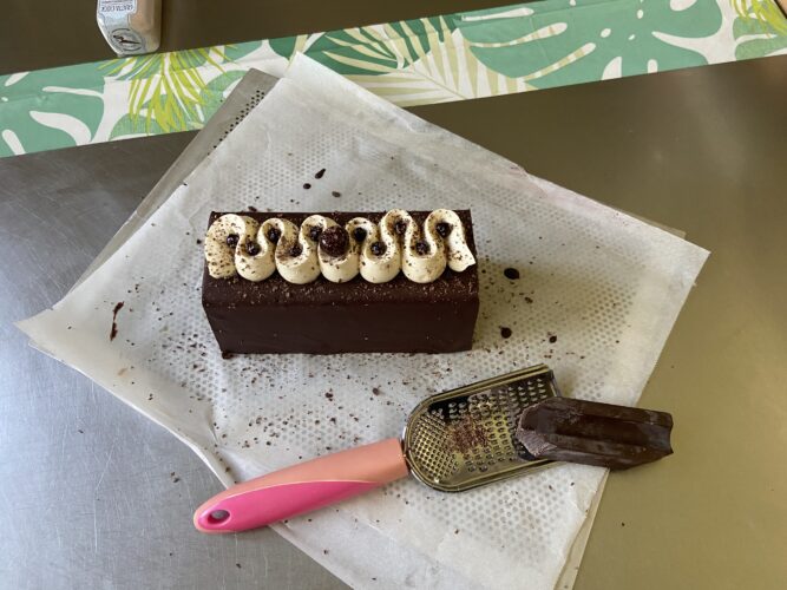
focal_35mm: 26
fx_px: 591
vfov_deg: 53.0
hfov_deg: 67.3
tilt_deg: -64.7
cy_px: 295
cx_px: 394
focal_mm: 4.25
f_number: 1.8
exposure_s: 1/60
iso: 200
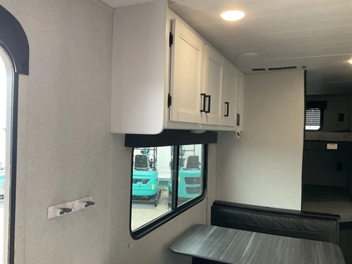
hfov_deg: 61.7
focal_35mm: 29
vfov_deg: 48.2
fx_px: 295
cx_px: 176
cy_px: 132
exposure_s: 1/122
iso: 64
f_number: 1.8
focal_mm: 3
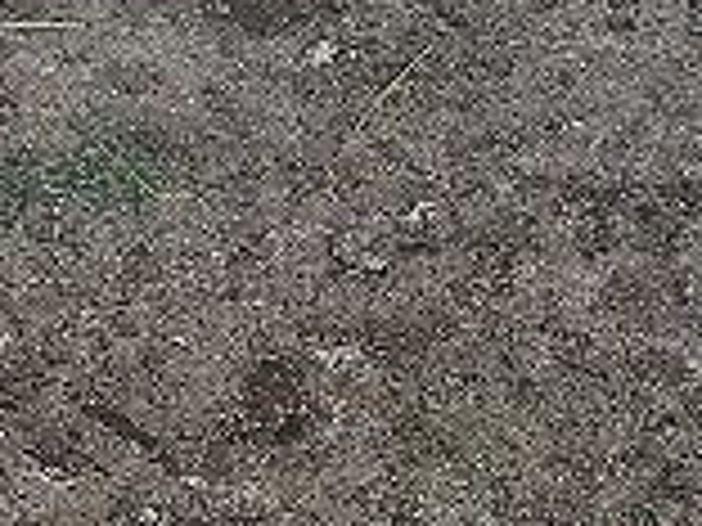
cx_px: -450
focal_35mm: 147
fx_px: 2981
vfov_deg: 9.9
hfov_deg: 12.5
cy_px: -108
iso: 100
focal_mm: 5.54
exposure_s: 1/100
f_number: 1.8
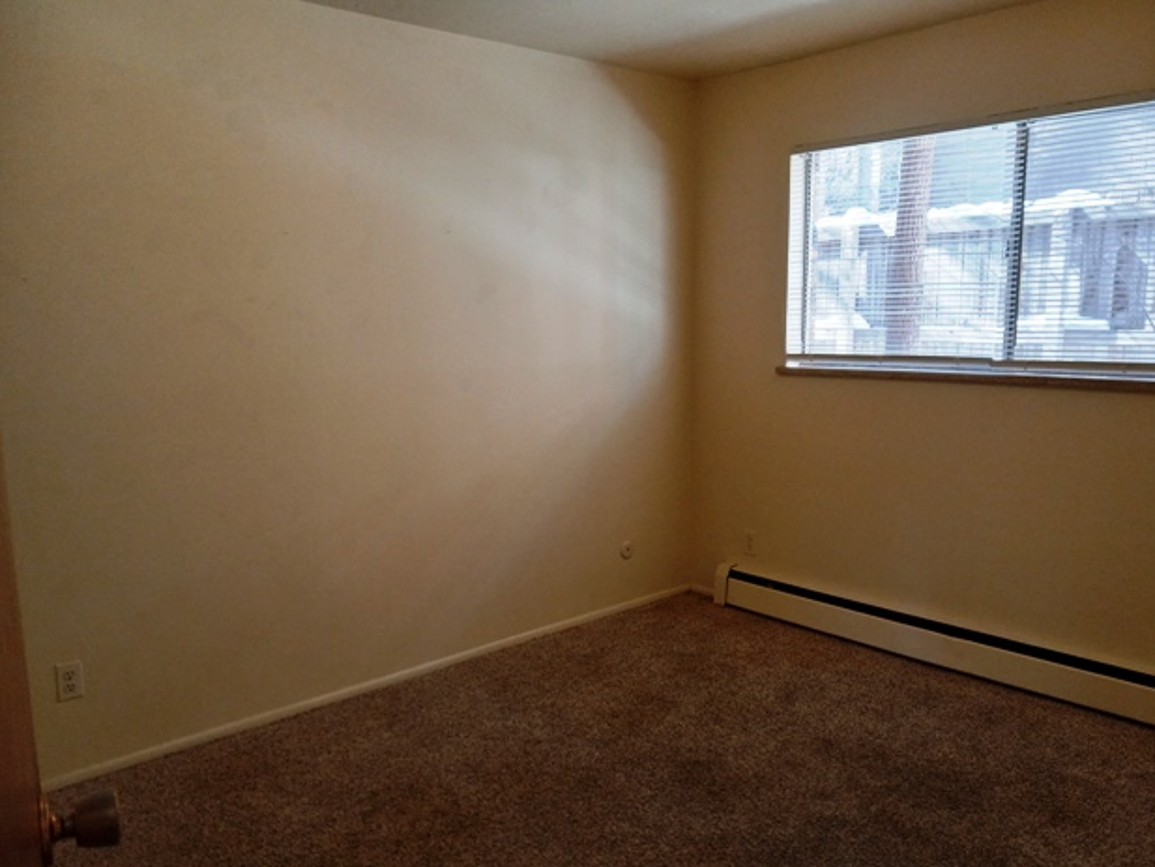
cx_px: 593
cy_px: 448
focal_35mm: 28
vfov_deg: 49.8
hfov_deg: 63.4
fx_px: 934
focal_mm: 3.94
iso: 100
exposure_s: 1/60
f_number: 1.8
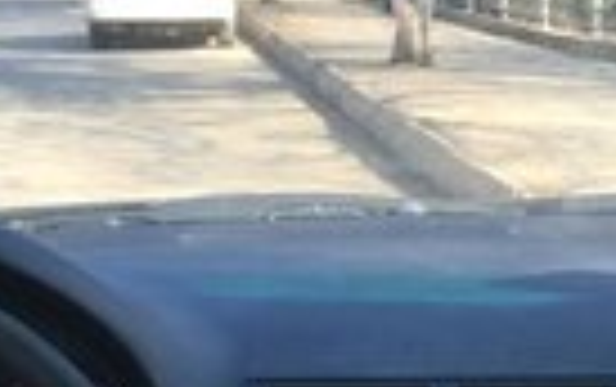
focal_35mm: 111
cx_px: 535
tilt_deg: -22.3
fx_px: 1866
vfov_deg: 10.8
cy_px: 774
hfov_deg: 18.5
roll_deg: +0.7
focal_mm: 4.15
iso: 32
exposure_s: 1/269
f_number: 2.2
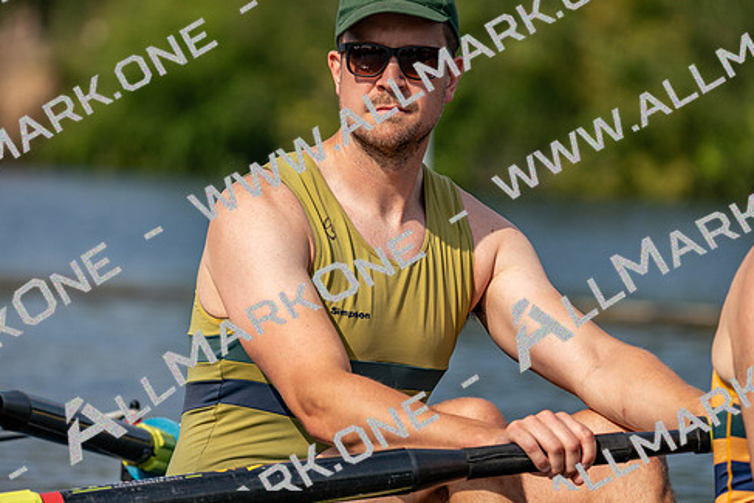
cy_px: 225
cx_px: 379
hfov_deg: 5.7
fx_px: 7563
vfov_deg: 3.8
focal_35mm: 361
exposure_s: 1/1600
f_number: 6.3
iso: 200
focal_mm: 303
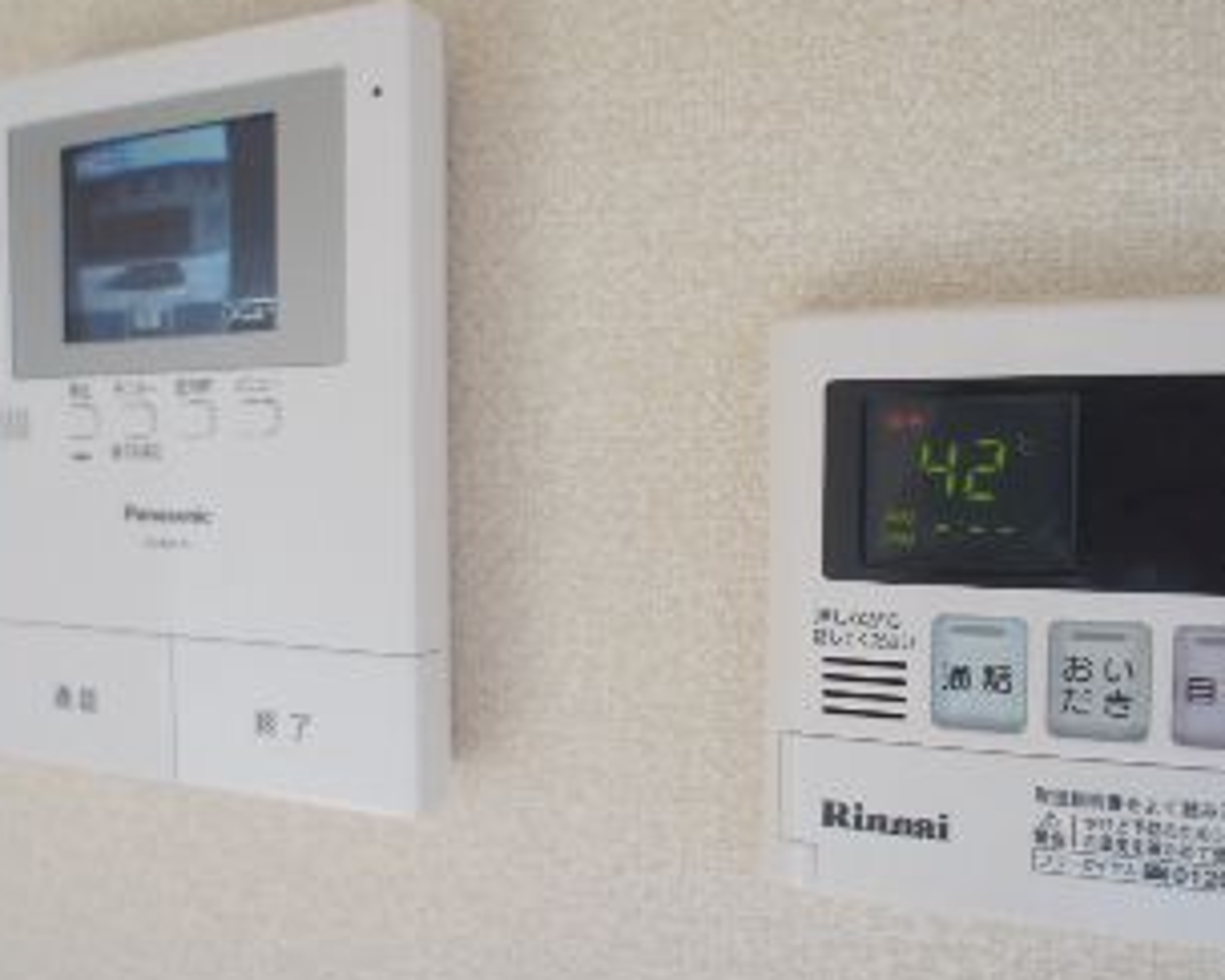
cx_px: 584
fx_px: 1341
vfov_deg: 40.1
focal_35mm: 37
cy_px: 512
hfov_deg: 49.1
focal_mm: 16
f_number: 3.2
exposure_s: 1/40
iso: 200
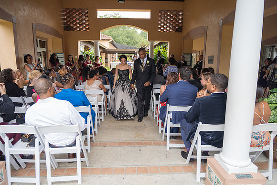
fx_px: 185
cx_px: 138
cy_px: 92
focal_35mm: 24
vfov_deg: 53.2
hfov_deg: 73.7
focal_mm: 24
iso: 1250
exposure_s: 1/640
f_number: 2.8
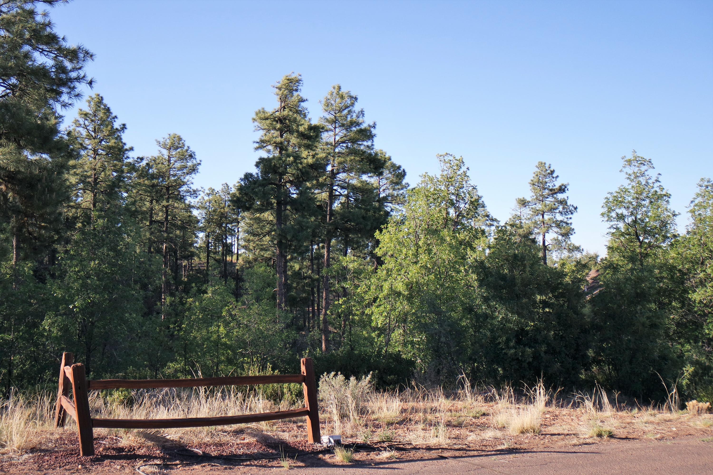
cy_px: 238
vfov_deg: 35.9
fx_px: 733
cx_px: 356
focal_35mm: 37
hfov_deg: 51.9
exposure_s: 1/400
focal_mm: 14
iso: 160
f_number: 4
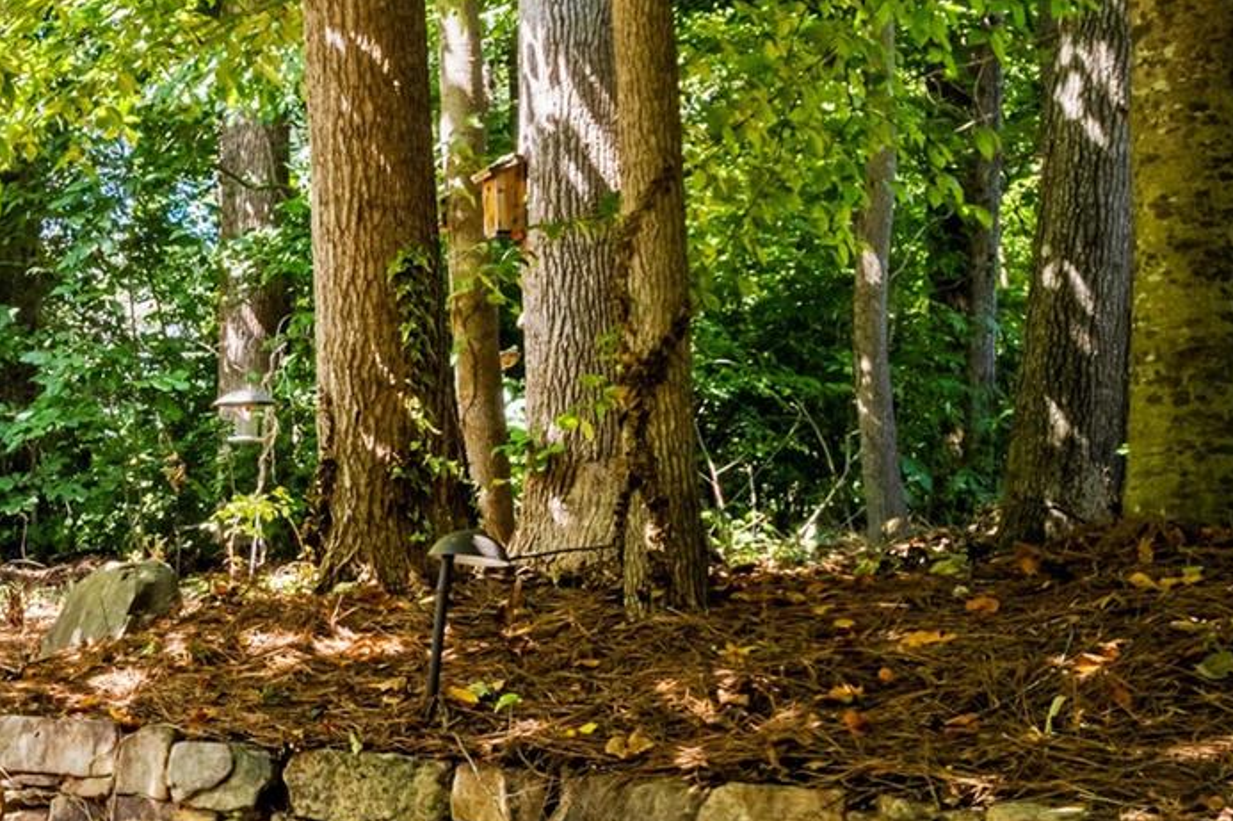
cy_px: 597
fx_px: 2225
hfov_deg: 27.9
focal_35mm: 65
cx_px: -173
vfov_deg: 20.8
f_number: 2.8
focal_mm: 8.38
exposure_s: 1/80
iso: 100
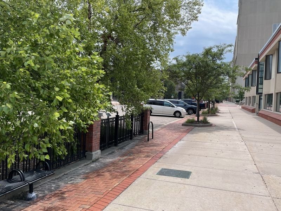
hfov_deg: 67.3
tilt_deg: -5.3
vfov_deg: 53.1
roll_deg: +0.6
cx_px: 140
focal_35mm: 26
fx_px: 211
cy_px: 106
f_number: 1.6
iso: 32
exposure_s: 1/2882
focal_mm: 4.2
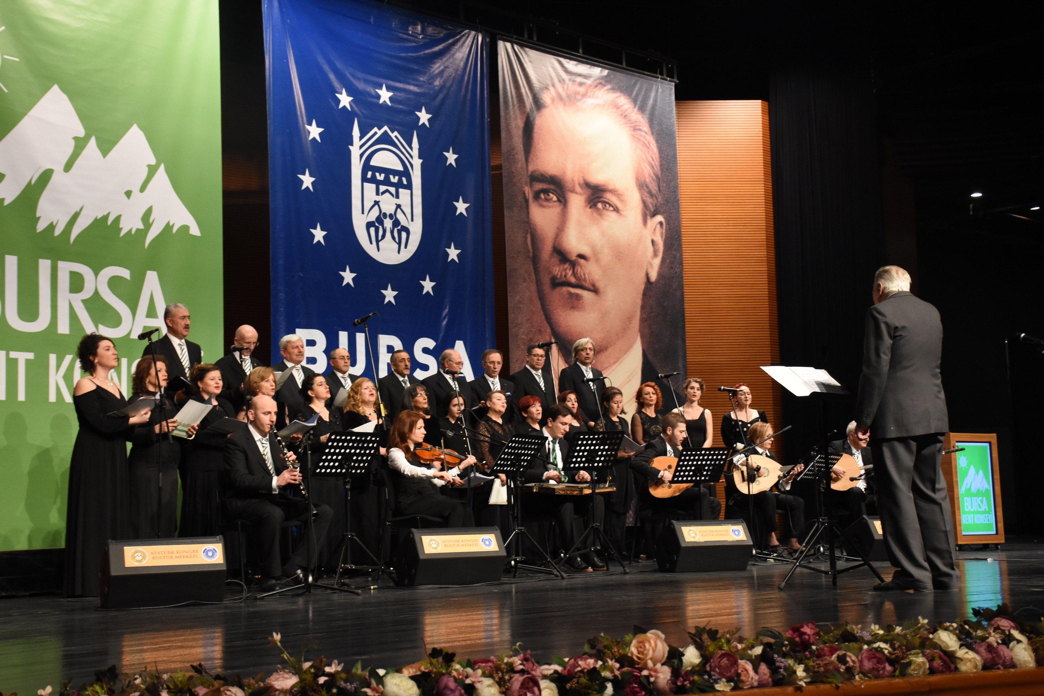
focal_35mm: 52
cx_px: 522
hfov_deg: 37.9
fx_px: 1522
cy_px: 348
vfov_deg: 25.8
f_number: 5.6
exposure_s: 1/60
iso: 1600
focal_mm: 35
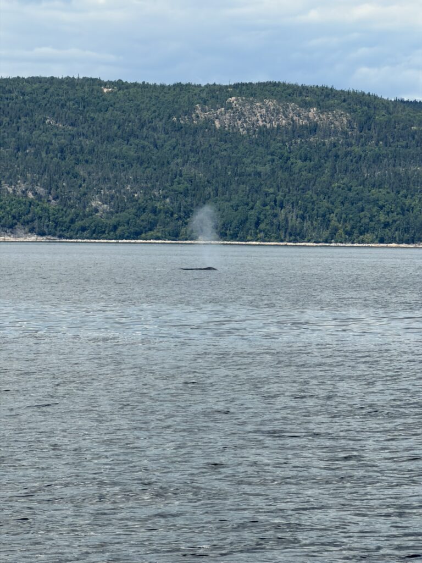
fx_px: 3251
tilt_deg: +0.8
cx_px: 211
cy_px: 282
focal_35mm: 200
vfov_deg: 9.9
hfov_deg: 7.4
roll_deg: -2.0
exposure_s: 1/639
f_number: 2.8
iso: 20
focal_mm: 16.89
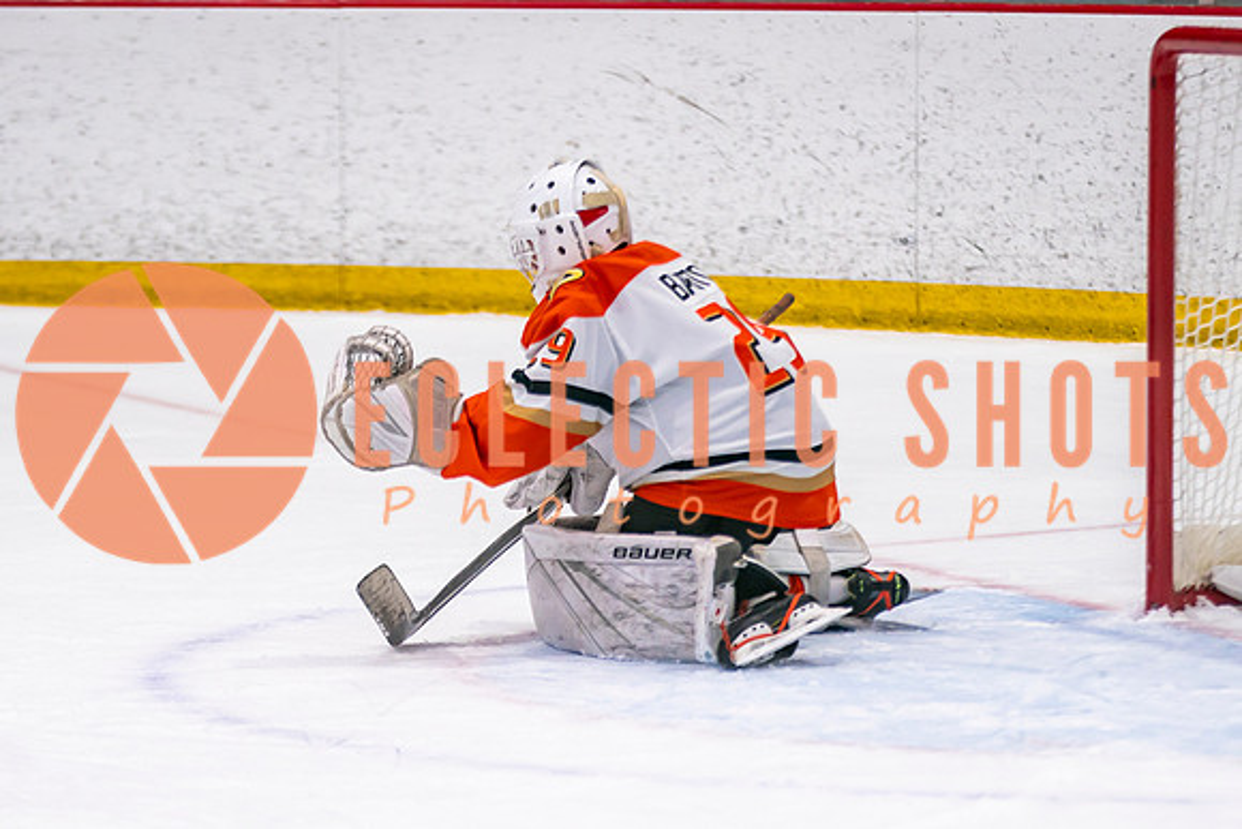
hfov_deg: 8.6
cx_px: 550
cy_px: 652
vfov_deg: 5.8
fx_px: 8231
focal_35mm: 239
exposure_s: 1/640
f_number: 2.8
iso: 640
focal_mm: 135
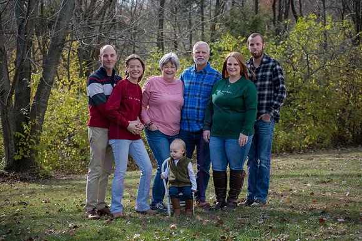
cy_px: 120
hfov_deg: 25.4
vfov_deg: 17.1
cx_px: 181
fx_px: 805
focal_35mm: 80
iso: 400
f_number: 5
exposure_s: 1/800
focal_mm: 80
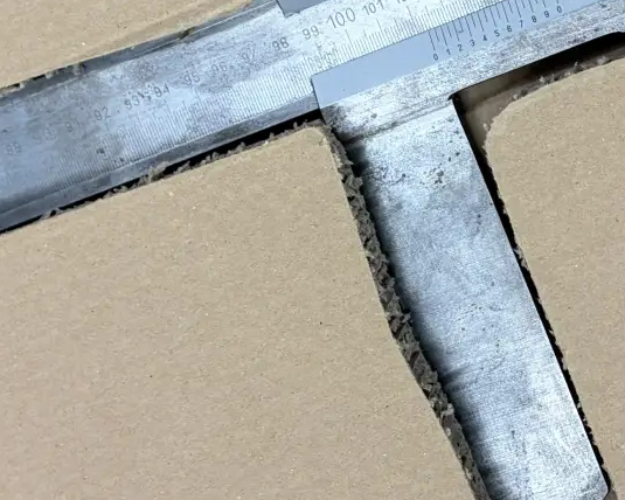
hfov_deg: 20.9
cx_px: 429
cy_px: 69
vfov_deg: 16.7
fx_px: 1683
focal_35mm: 91
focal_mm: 5.96
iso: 80
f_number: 1.6
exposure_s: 1/100
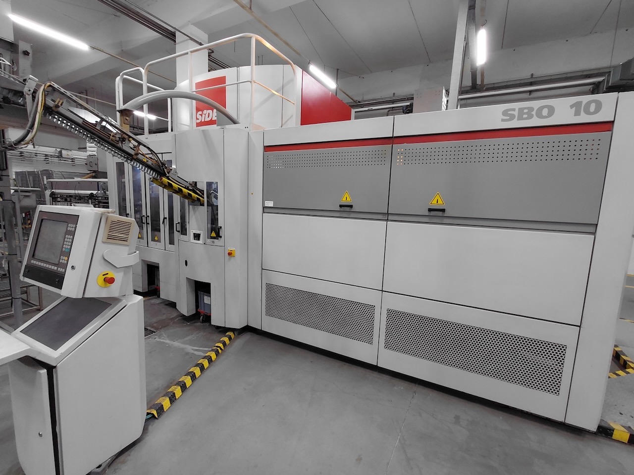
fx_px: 293
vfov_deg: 78.1
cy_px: 238
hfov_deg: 94.5
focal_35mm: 16
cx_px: 317
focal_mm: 1.64
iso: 125
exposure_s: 1/50
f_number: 2.2
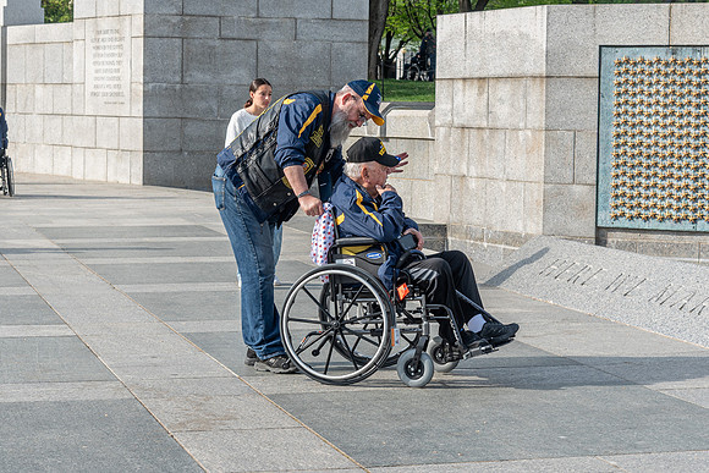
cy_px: 232
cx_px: 347
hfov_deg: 22.5
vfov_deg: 15.1
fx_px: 1783
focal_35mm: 90
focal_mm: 58
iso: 100
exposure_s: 1/125
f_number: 8
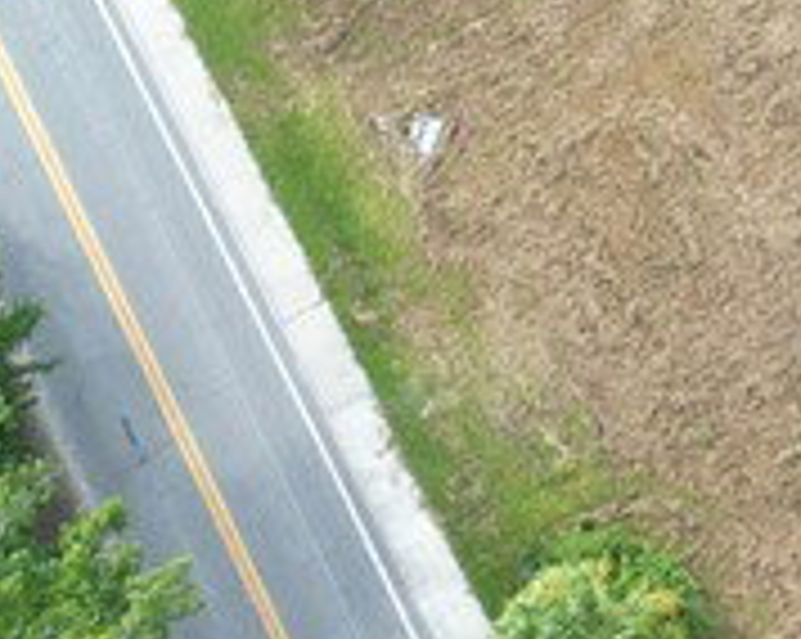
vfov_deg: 11.2
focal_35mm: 135
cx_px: 1706
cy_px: -104
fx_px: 3197
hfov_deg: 12.3
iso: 100
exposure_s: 1/60
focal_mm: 6.72
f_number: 1.7
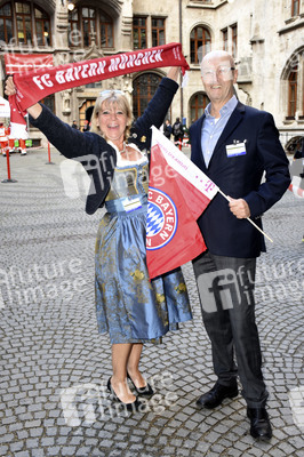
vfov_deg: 53.2
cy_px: 228
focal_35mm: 36
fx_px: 457
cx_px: 152
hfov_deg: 36.8
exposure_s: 1/160
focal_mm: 24
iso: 800
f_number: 3.8
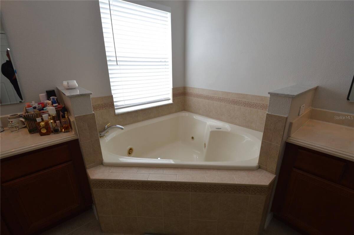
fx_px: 147
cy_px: 118
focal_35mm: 15
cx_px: 177
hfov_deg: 100.5
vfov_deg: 77.2
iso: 400
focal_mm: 10
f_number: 5
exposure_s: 1/100
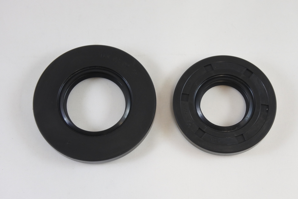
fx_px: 505
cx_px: 149
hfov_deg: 32.9
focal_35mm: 61
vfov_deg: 22.3
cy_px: 100
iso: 500
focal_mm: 22.7
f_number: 5
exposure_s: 1/125
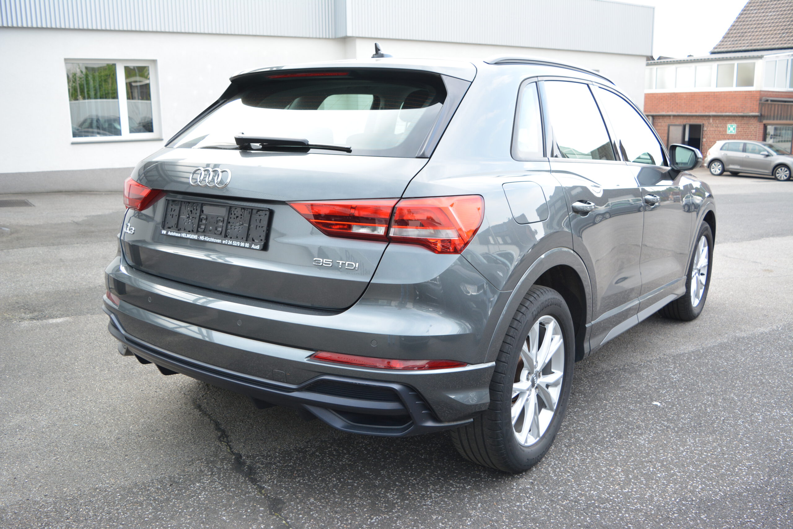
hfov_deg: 57.2
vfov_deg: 40.0
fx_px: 727
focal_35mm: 33
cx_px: 396
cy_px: 264
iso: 320
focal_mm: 22
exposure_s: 1/100
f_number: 5
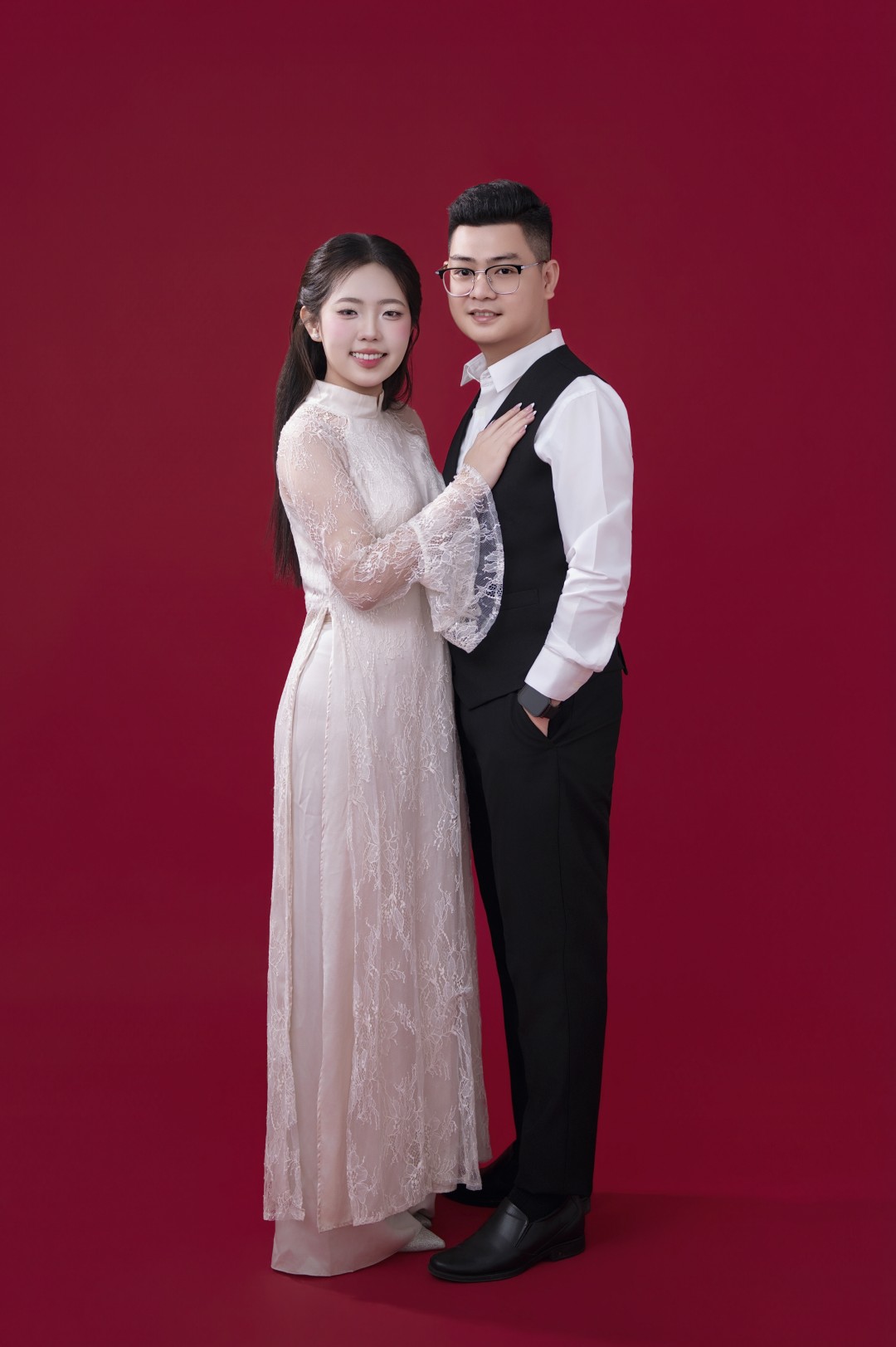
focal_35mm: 50
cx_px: 448
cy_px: 674
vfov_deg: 39.6
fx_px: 1869
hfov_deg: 27.0
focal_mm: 50
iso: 200
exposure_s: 1/250
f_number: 2
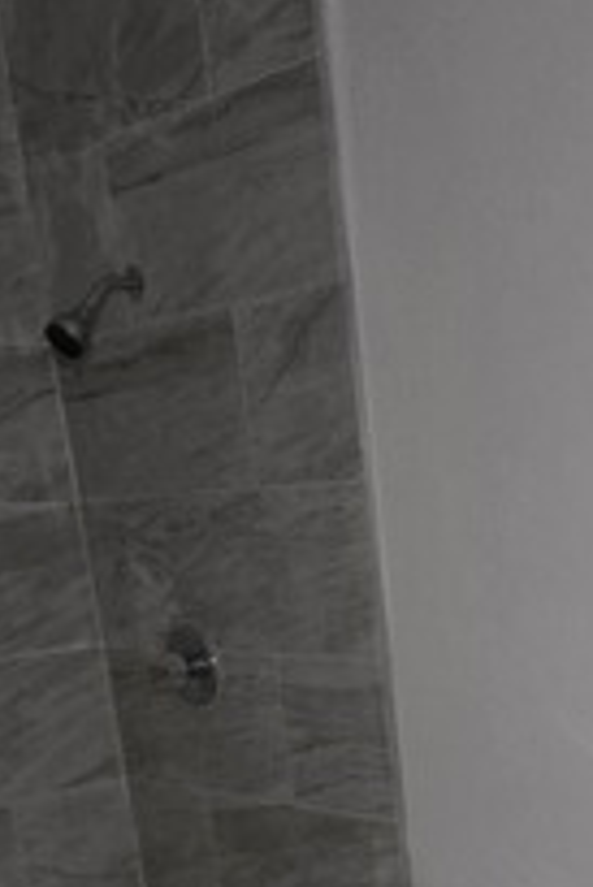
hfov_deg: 29.2
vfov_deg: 37.3
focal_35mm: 44
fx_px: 1085
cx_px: 545
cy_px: 976
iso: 1000
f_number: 1.9
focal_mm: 2.2
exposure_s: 1/30
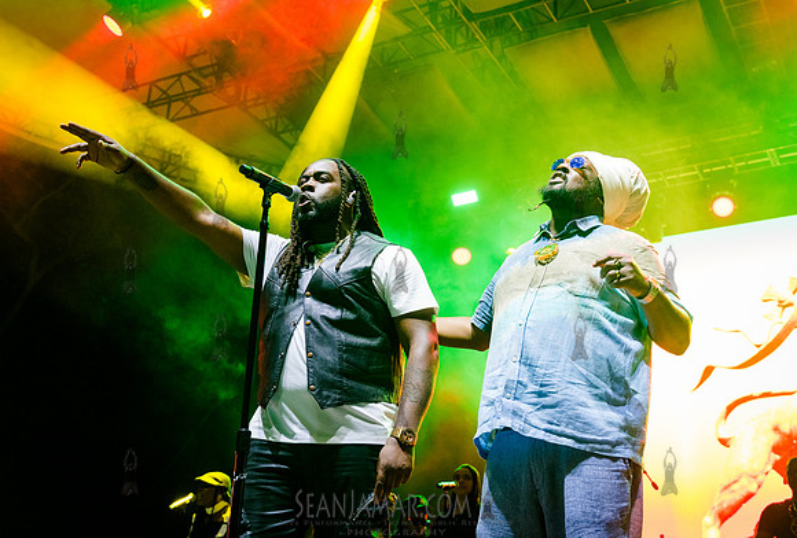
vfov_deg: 28.7
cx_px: 426
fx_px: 1054
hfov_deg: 41.4
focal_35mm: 47
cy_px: 284
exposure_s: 1/250
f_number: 3.5
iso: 3200
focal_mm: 44
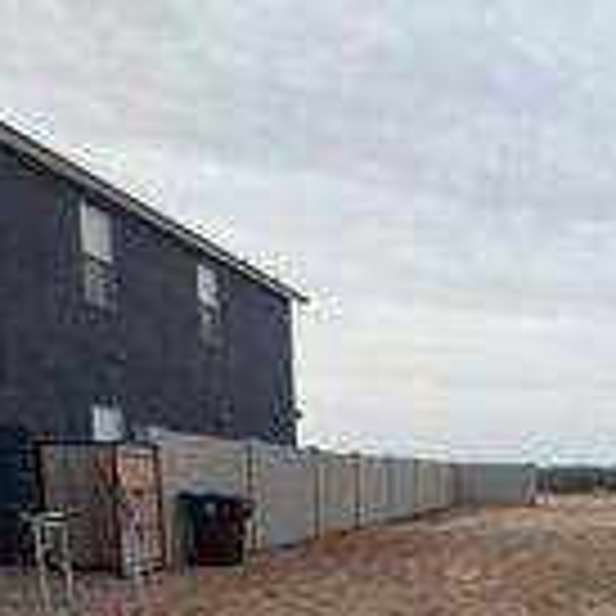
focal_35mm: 42
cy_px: 555
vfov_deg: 37.4
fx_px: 846
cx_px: 746
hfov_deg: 32.7
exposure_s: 1/1636
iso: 50
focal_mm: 2.2
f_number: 2.2
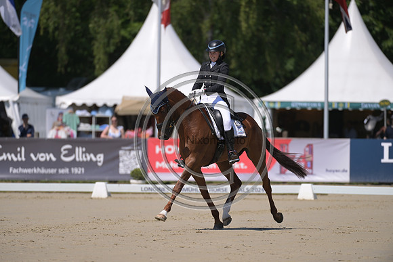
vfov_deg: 3.4
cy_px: 131
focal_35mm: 400
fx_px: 4367
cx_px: 196
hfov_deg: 5.2
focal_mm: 400
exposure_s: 1/1250
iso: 140
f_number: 5
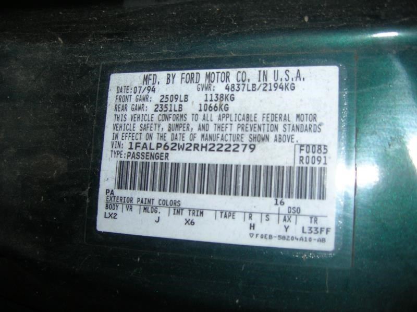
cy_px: 156
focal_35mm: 34
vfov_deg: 41.7
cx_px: 208
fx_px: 409
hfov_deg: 54.0
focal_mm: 5.7
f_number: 2.9
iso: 50
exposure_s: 1/60.1
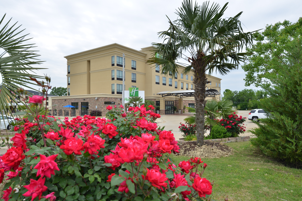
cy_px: 100
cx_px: 151
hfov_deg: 73.7
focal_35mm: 24
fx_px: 201
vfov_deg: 53.1
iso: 100
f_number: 11
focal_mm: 24
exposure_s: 1/60
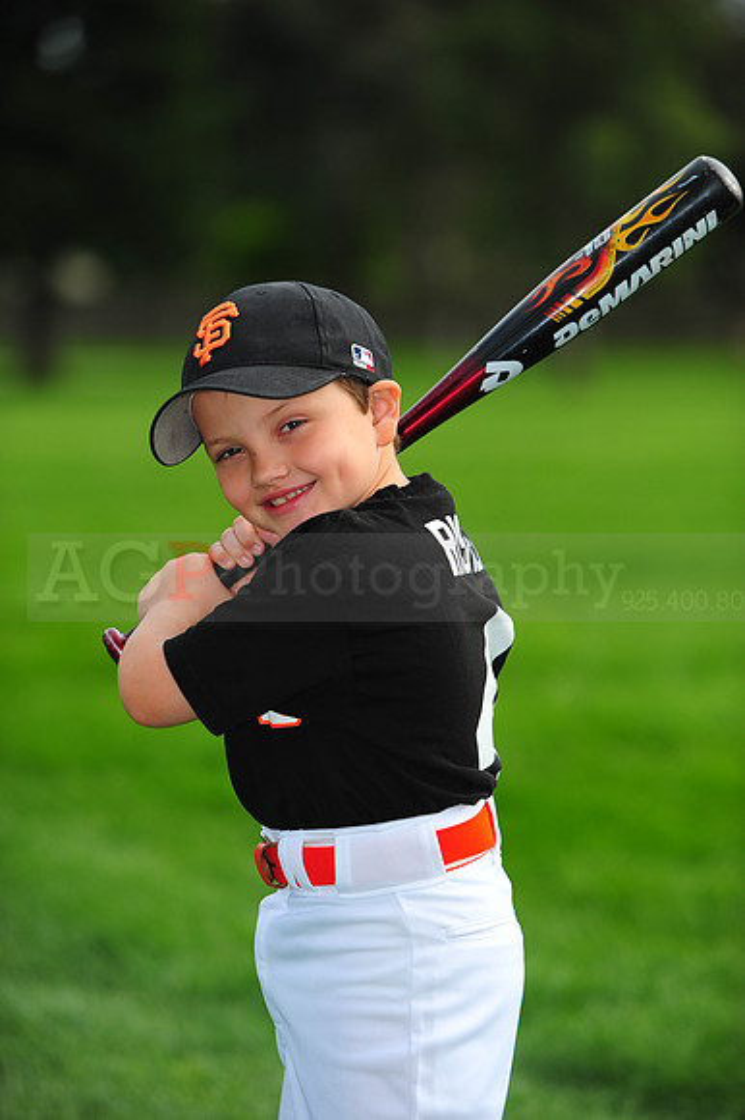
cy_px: 560
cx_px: 372
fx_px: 3263
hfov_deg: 13.0
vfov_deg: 19.5
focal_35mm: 105
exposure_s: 1/2500
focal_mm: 105
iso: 400
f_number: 4
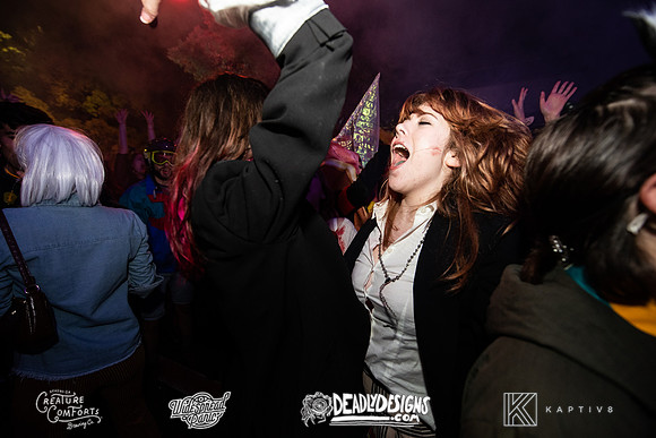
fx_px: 255
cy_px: 219
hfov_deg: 104.2
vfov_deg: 81.2
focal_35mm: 14
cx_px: 328
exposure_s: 1/80
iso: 2000
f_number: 3.5
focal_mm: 14
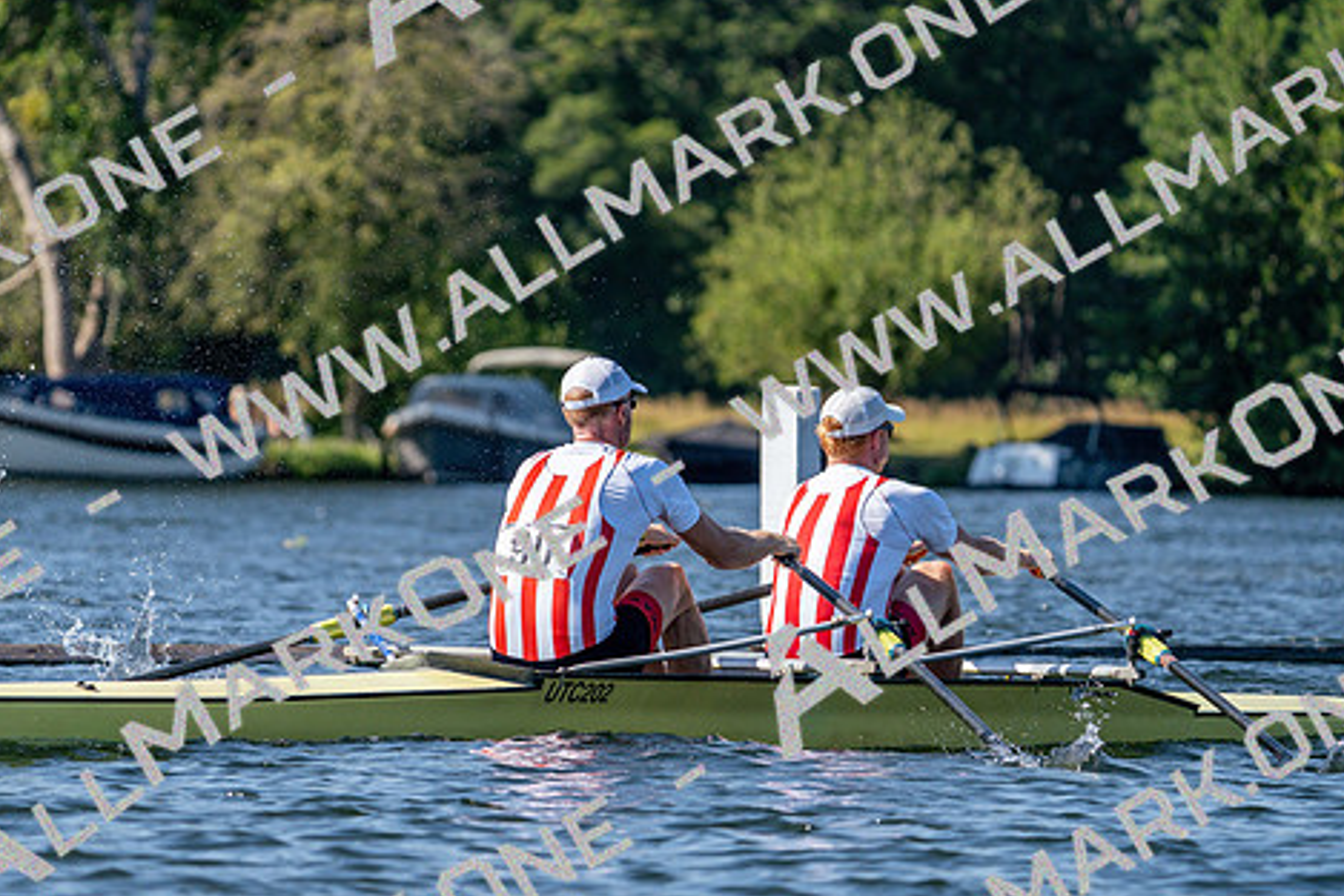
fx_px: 13033
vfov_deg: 3.9
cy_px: 488
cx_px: 522
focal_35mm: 349
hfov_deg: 5.9
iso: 250
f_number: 5.6
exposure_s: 1/1600
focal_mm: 282
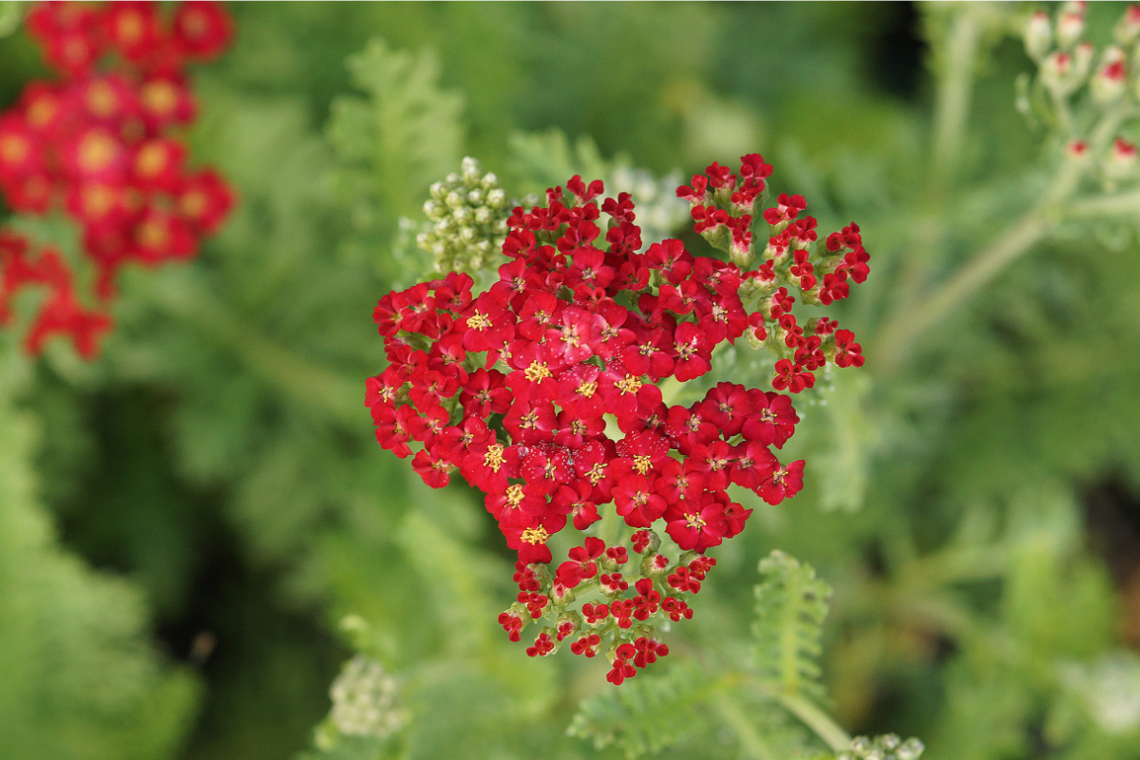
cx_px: 570
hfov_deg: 13.7
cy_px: 380
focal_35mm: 150
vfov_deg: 9.1
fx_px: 4750
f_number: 5.6
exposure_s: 1/160
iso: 400
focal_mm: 100
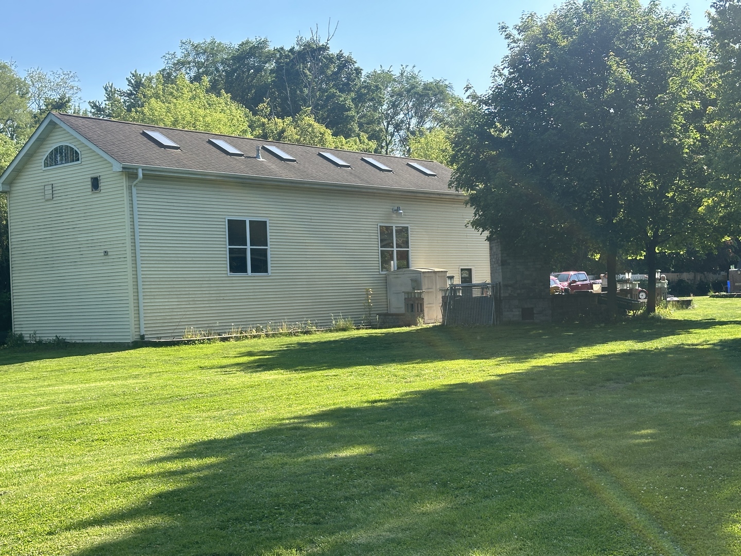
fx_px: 1028
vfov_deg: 30.3
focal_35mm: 48
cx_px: 370
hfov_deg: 39.7
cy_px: 278
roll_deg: +1.9
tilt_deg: +0.5
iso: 64
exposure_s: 1/1721
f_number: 1.78
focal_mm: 6.86
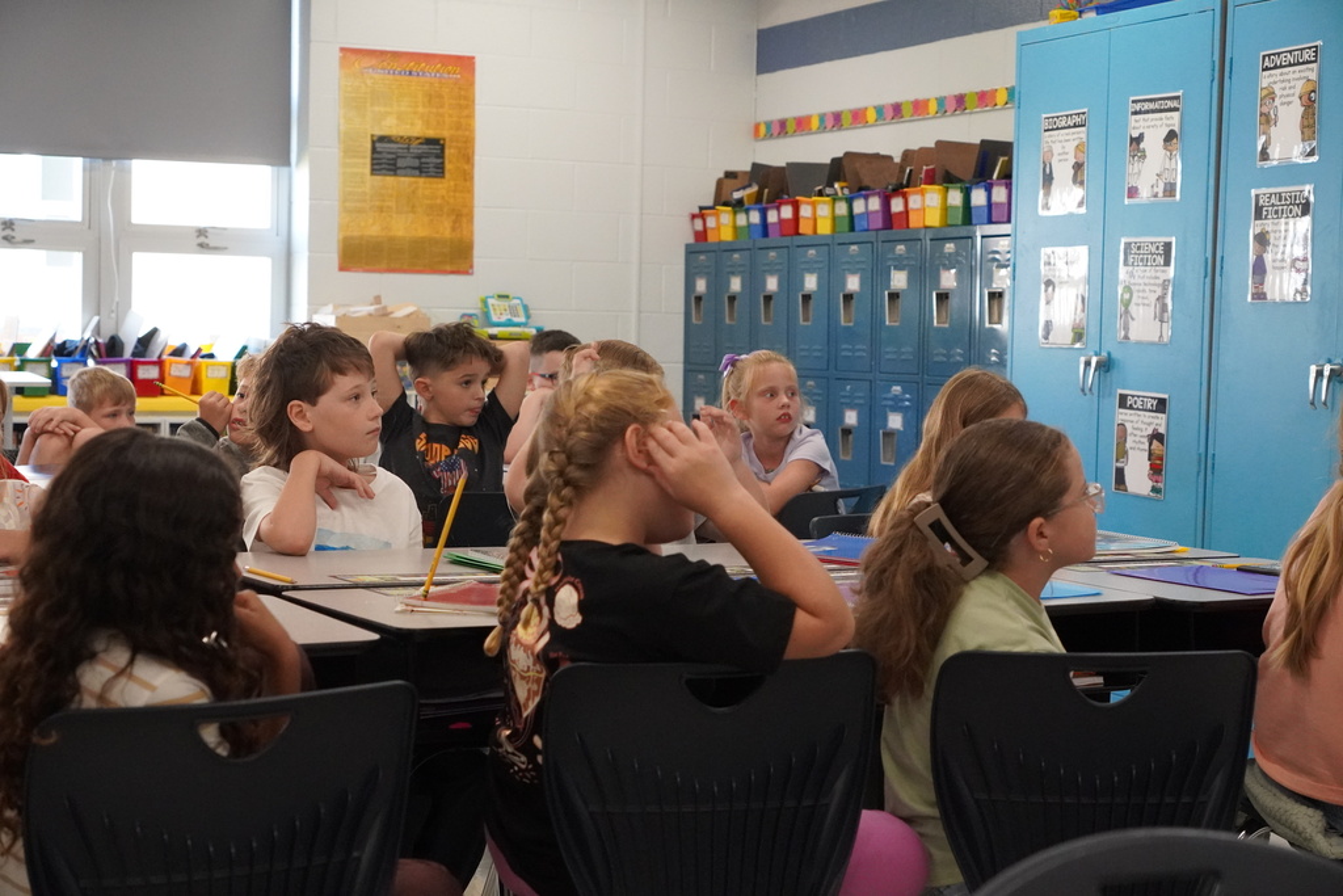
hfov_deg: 35.9
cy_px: 448
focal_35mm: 56
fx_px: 2071
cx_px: 672
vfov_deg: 24.4
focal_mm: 37
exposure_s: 1/160
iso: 5000
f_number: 4
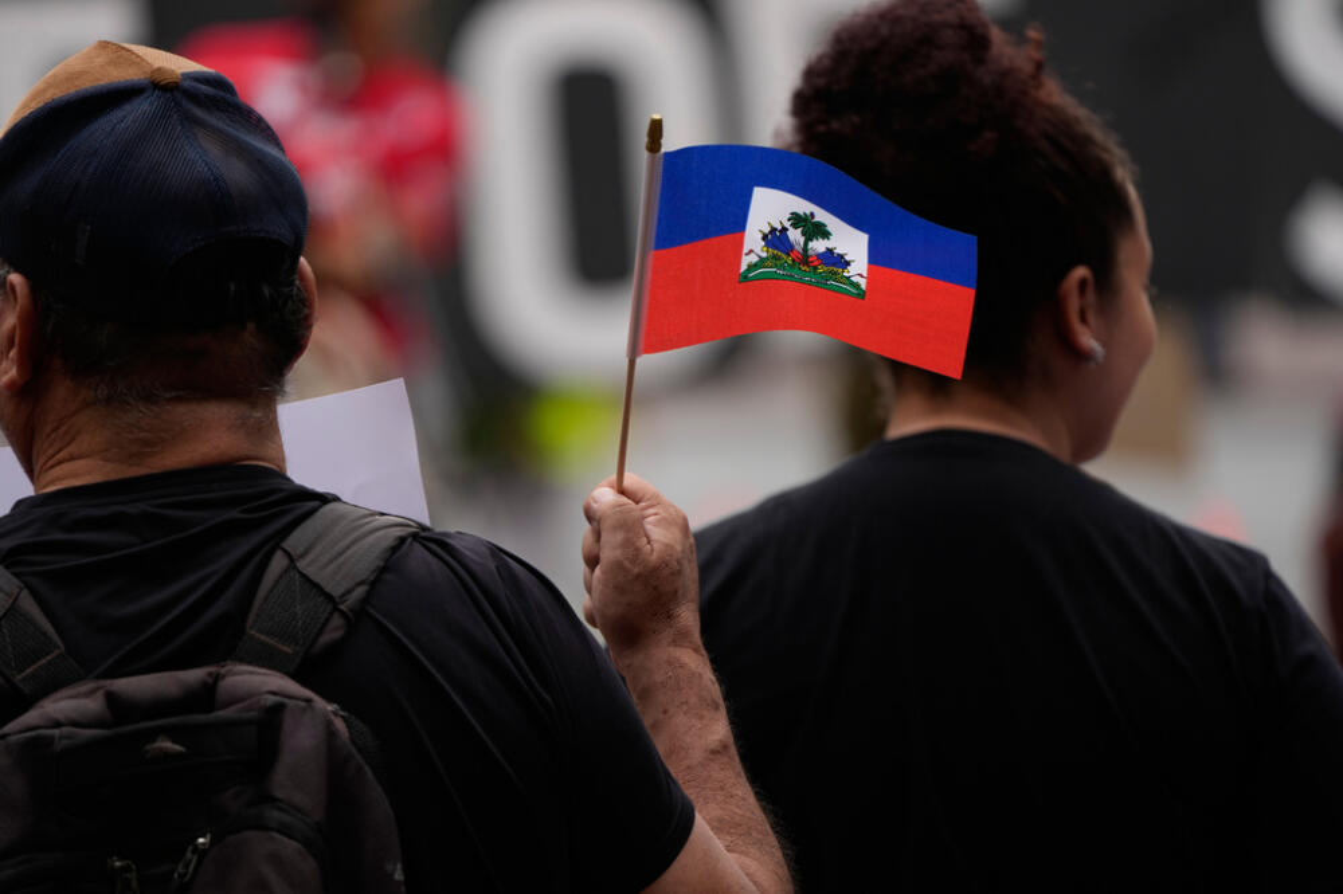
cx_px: 672
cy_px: 447
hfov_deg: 5.2
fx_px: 14916
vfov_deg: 3.4
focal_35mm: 400
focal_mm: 400
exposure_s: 1/800
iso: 320
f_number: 5.6
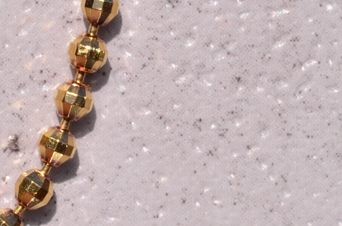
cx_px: -108
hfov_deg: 4.9
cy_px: 84
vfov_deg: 3.3
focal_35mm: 418
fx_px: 3965
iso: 100
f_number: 22
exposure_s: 1/125
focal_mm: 105
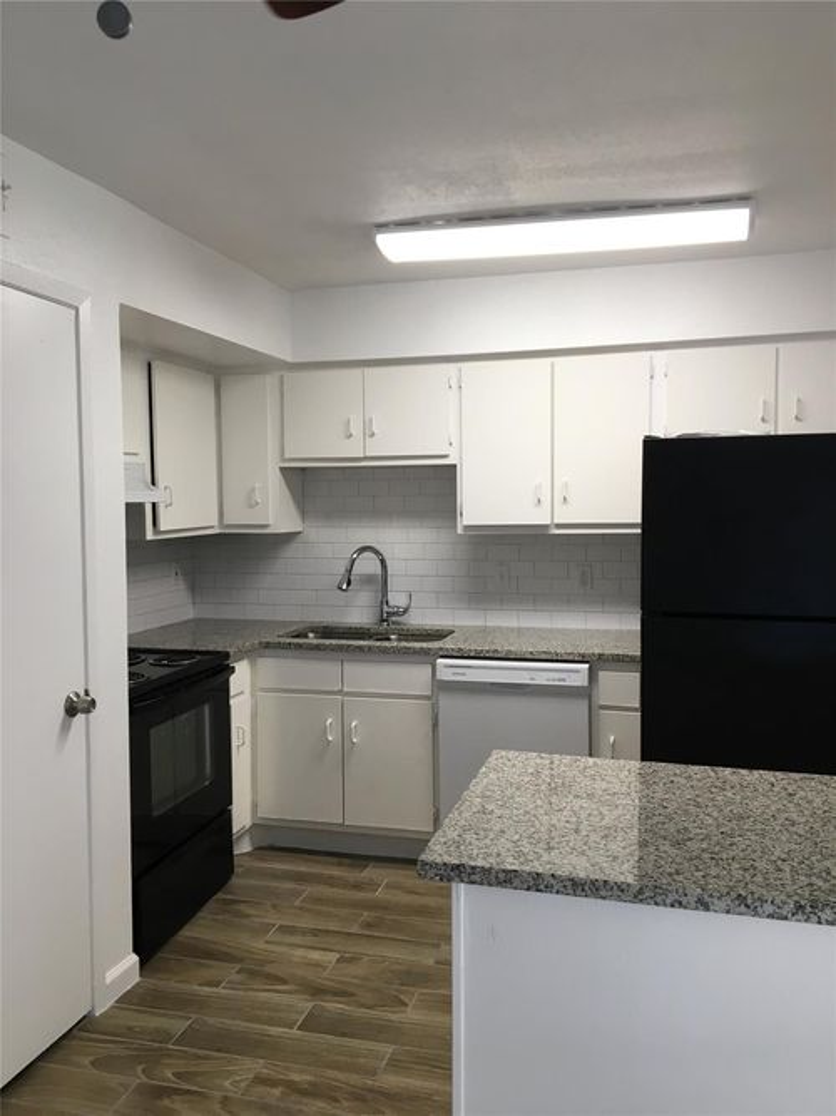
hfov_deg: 48.2
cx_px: 418
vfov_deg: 61.7
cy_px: 558
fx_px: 934
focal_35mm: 29
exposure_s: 1/40
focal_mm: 4.15
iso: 25
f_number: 2.2
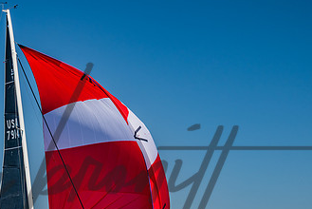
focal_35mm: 117
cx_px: 87
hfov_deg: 17.4
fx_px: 1015
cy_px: 165
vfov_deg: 11.7
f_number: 6.3
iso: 160
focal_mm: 58
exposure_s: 1/400
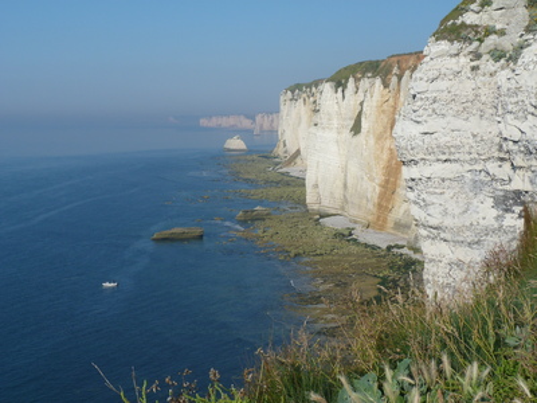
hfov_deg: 35.5
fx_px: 838
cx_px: 268
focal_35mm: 54
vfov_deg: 27.0
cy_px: 202
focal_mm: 9.7
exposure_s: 1/400
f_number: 5.6
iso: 80
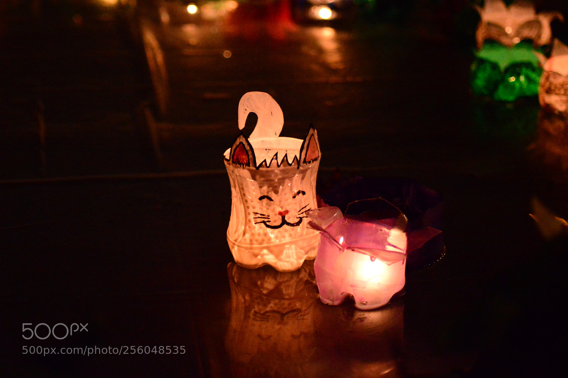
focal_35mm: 105
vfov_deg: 13.0
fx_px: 1655
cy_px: 189
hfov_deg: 19.5
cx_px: 284
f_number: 4
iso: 6400
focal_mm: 70
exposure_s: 1/160
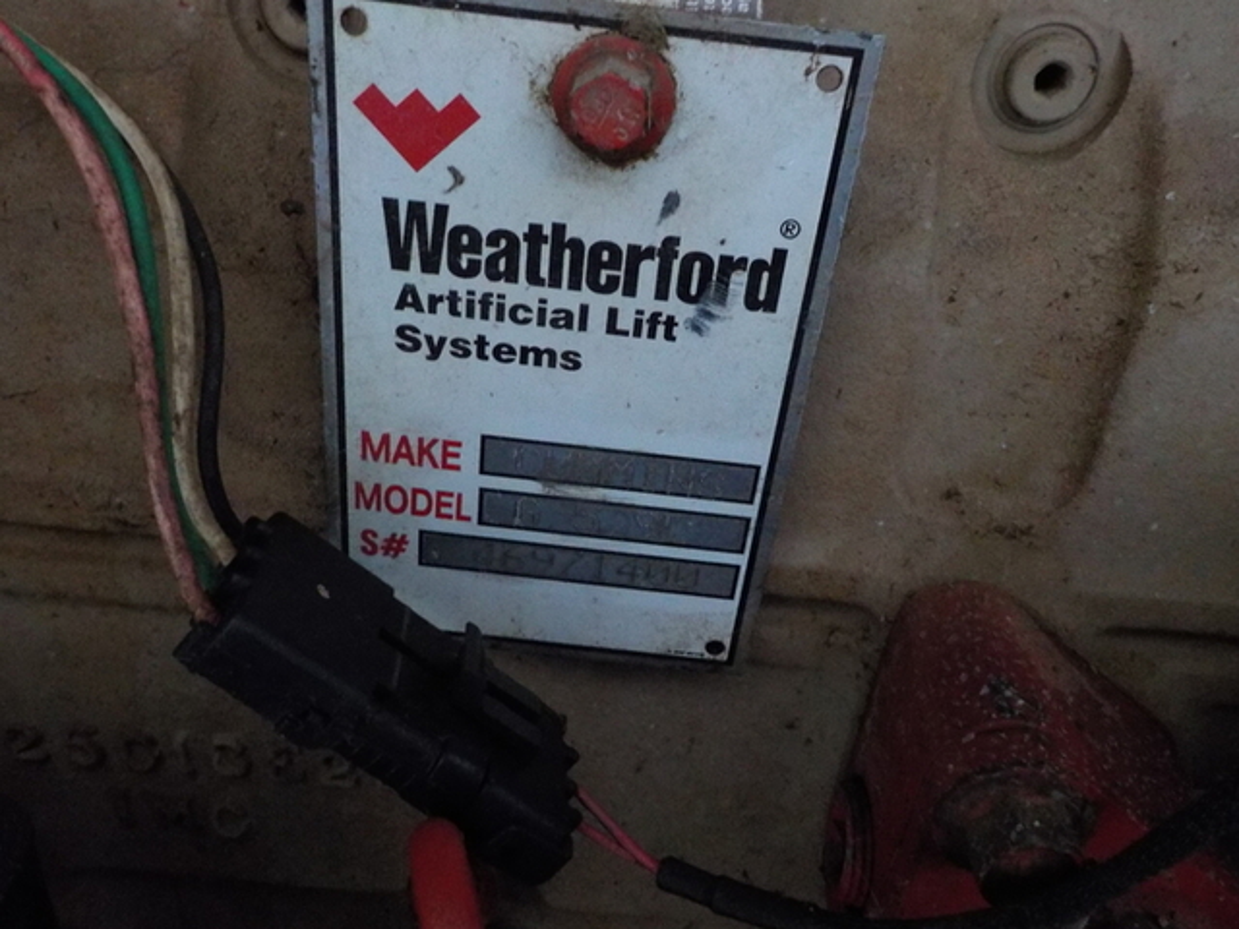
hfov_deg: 60.0
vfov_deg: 46.8
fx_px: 1074
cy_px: 464
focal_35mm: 30
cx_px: 620
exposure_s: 1/15
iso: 800
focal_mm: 4.1
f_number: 3.3
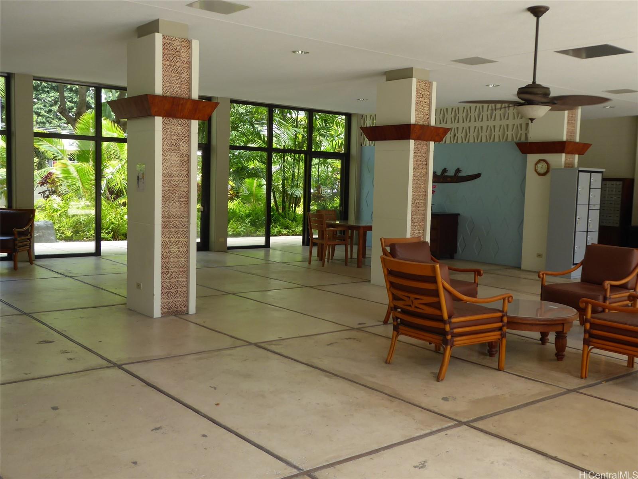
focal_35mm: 36
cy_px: 240
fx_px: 664
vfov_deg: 39.7
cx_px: 319
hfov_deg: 51.4
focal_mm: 6.3
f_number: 3.7
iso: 125
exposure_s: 1/60
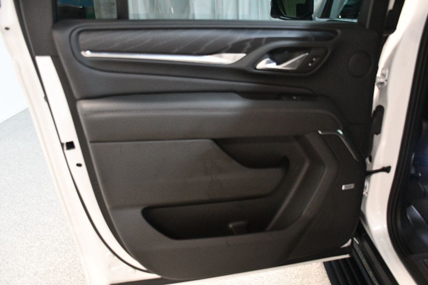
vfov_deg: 43.6
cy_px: 142
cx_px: 214
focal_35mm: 30
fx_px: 357
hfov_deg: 61.9
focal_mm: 20
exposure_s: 1/60
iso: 3600
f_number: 3.5
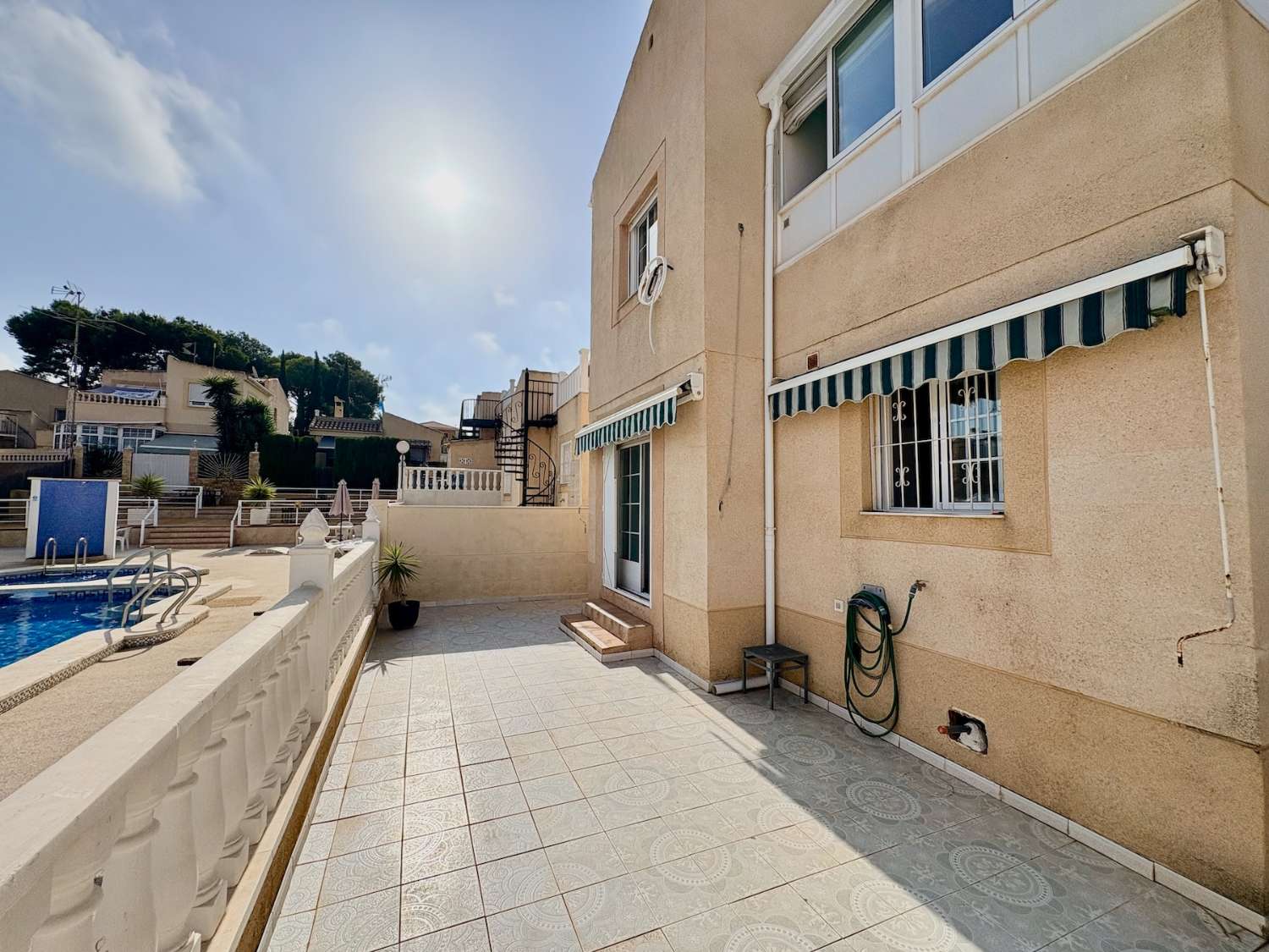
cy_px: 476
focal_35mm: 14
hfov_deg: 102.1
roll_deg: -0.2
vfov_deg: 85.7
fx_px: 513
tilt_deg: +3.7
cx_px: 634
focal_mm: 2.22
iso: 64
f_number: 2.2
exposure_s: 1/4630
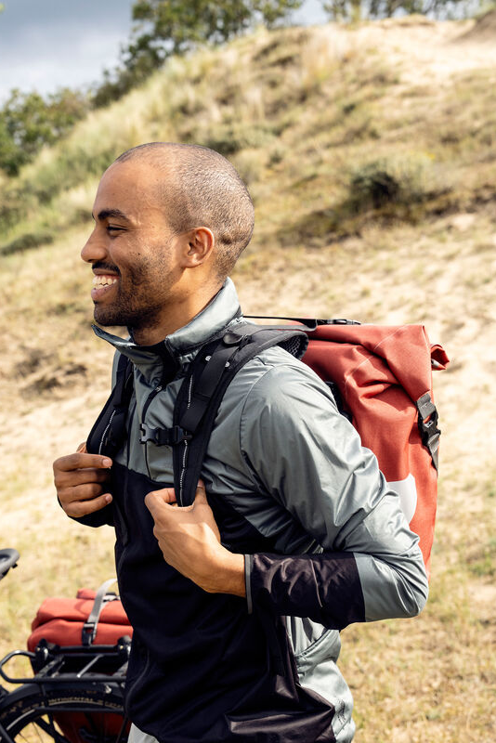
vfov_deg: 33.3
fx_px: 1239
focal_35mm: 60
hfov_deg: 22.6
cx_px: 222
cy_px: 457
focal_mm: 48
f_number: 5.6
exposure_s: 1/640
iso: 400
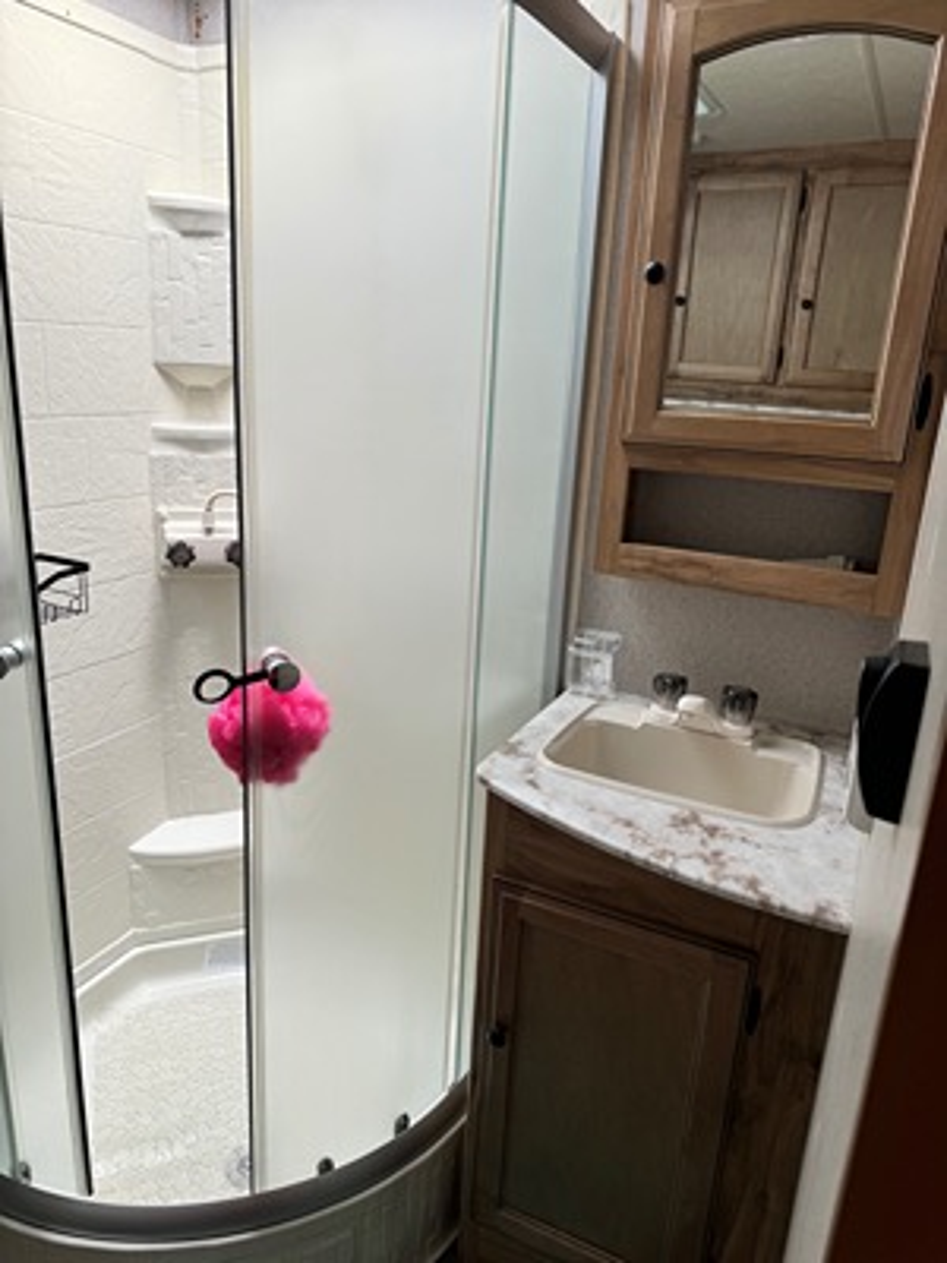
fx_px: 875
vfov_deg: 71.6
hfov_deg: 56.8
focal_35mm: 24
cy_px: 632
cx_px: 474
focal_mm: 6.76
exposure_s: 1/121
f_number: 1.78
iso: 80
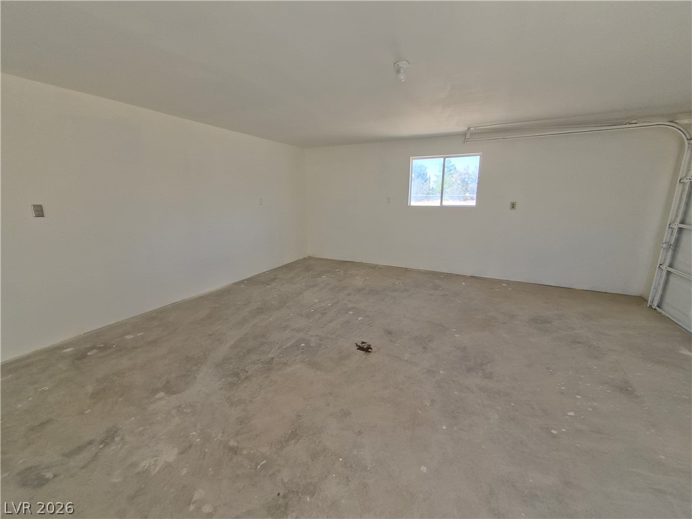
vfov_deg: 89.9
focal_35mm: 13
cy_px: 260
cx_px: 346
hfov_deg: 106.2
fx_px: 260
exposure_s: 1/120
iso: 40
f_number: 2.2
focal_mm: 1.7
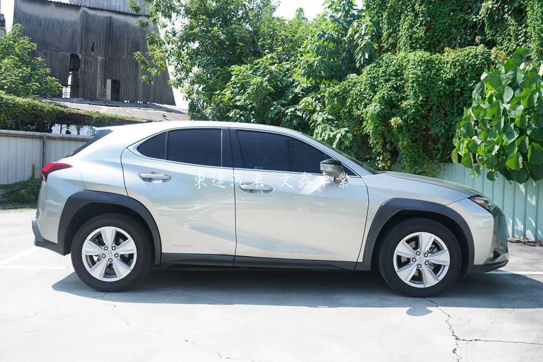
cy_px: 181
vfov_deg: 43.6
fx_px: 453
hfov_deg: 61.9
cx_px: 272
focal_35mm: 30
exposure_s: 1/125
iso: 100
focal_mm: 30
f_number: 7.1
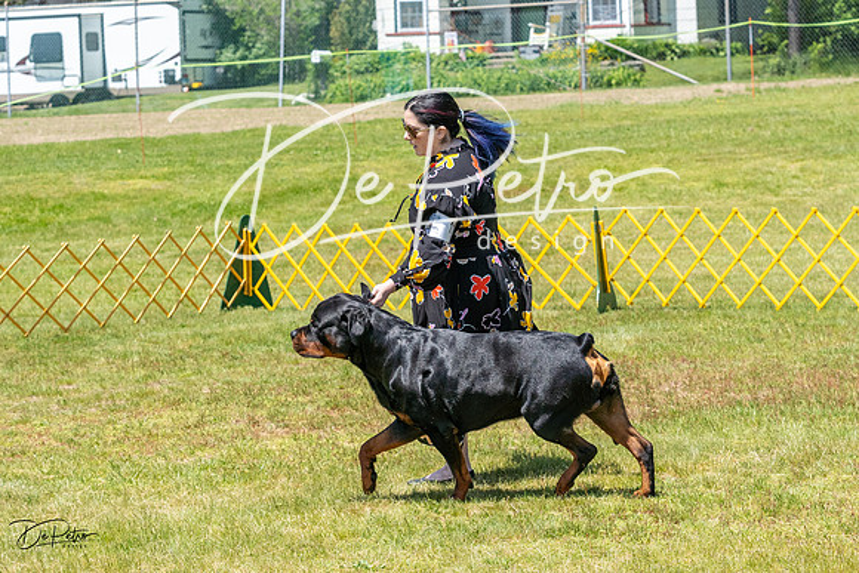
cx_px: 430
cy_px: 286
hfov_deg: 15.9
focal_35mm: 129
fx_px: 3079
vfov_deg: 10.6
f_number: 6.3
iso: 1000
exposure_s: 1/2500
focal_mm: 86
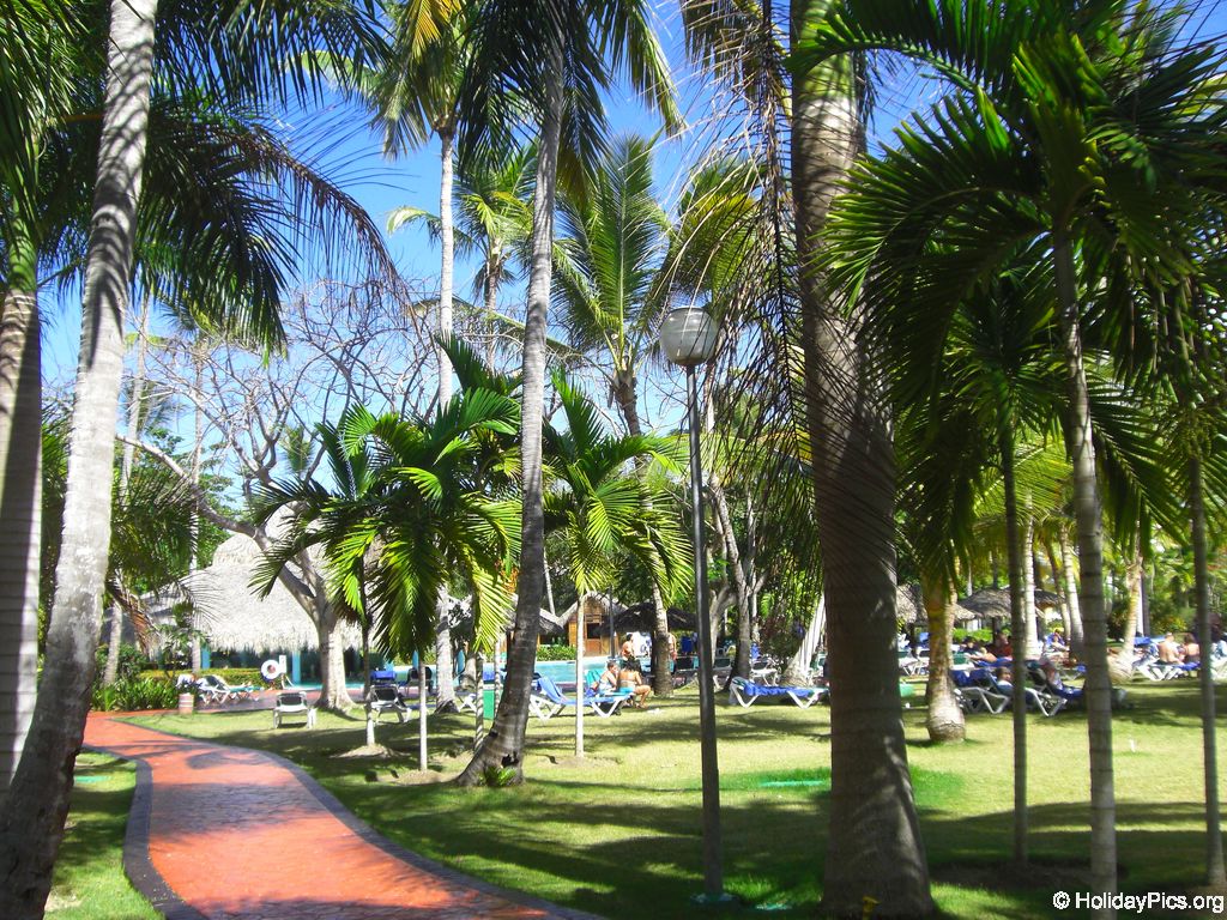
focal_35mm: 38
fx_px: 1347
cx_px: 614
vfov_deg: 37.7
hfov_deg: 49.0
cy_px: 460
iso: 100
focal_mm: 6.2
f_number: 8
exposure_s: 1/100
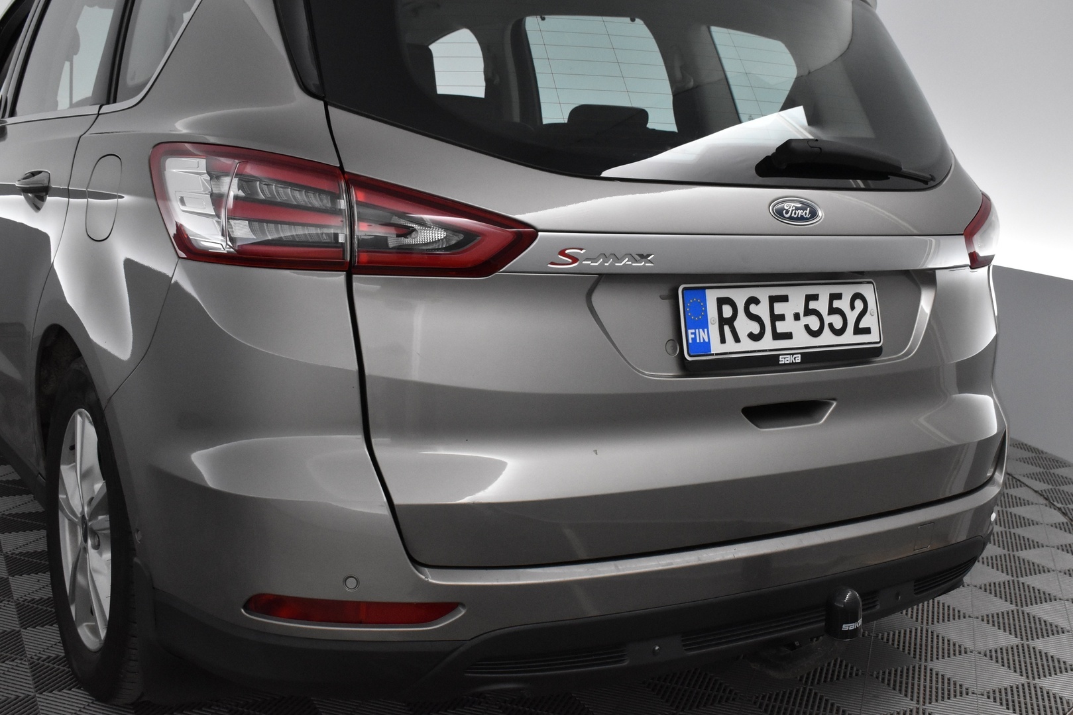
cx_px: 536
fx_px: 1207
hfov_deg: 47.9
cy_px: 358
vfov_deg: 33.0
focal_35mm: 40
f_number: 6.3
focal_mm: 27
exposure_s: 1/160
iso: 3200
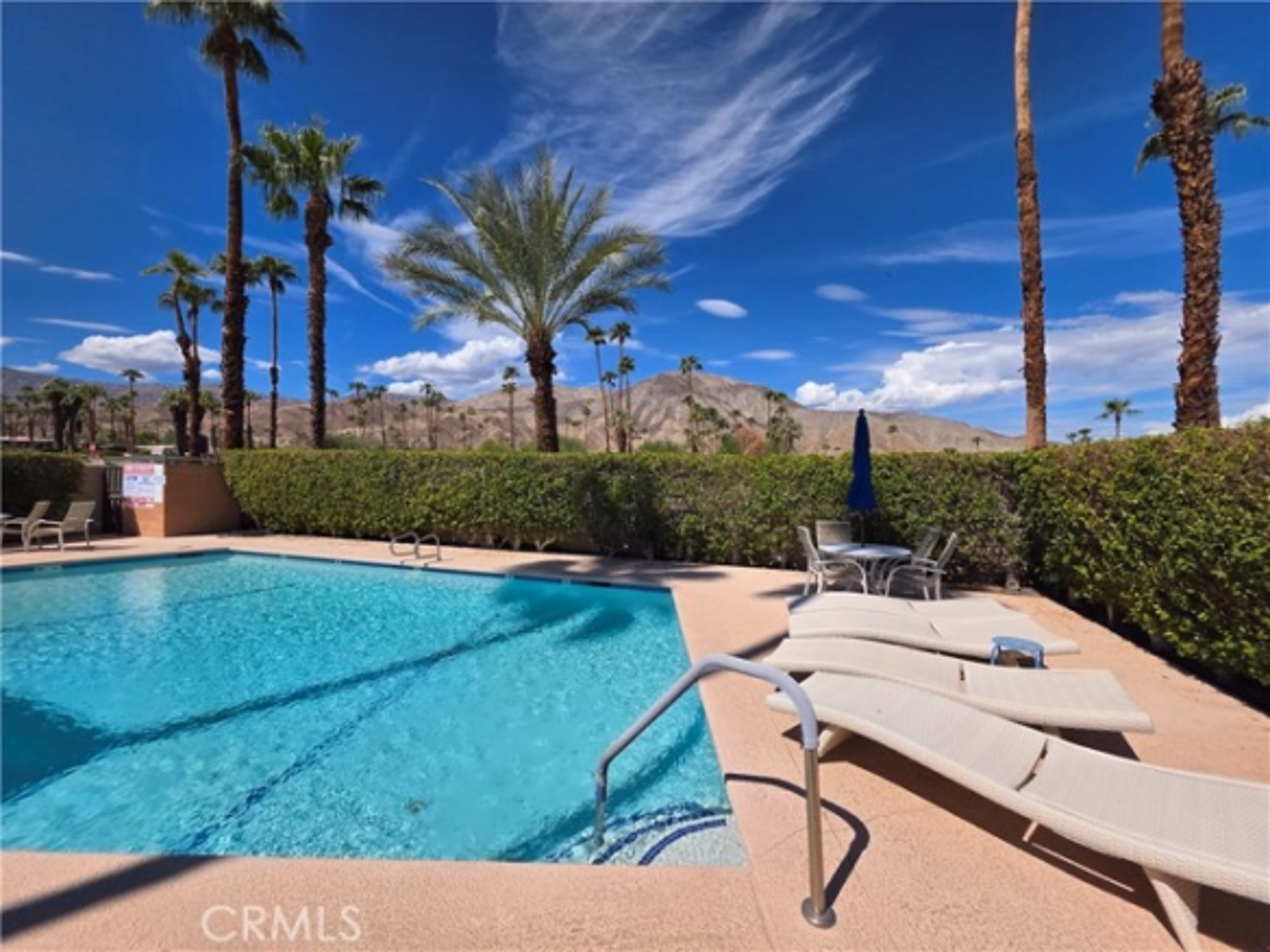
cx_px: 635
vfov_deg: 89.9
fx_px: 477
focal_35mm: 13
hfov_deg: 106.2
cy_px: 476
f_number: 1.9
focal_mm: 2.2
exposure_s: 1/4313
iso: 40
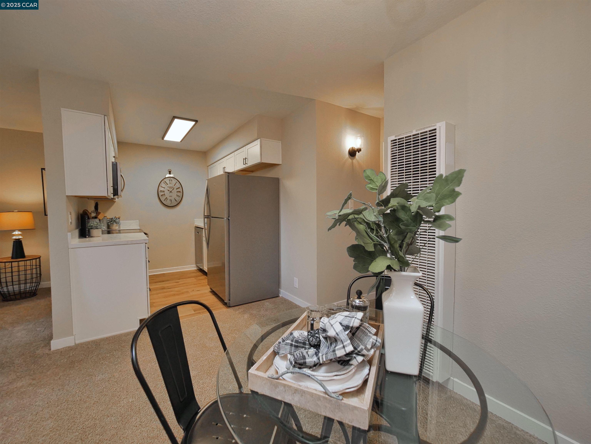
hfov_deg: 102.1
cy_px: 222
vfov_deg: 85.7
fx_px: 239
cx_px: 296
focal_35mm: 14
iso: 800
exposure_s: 1/160
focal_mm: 7
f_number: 3.5
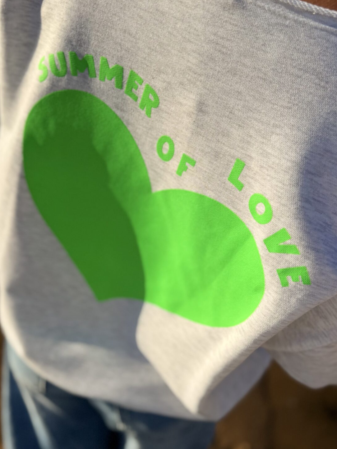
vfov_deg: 53.9
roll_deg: -16.6
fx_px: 441
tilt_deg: -40.1
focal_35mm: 34
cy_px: 236
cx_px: 173
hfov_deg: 41.8
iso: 80
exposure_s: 1/11905
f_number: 1.78
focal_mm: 6.76
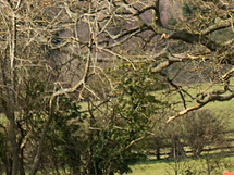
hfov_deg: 1.1
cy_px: 160
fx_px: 12377
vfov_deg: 0.8
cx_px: 333
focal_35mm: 1832
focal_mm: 200
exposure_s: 1/1600
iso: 400
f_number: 4
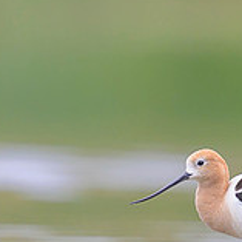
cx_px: 94
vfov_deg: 0.9
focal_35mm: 1931
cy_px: 143
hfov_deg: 0.9
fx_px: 15273
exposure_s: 1/2000
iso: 800
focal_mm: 400
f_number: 2.8
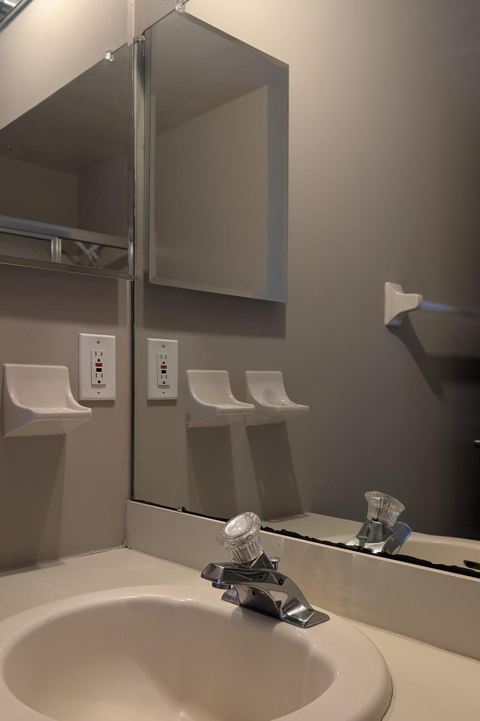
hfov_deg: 42.1
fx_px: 620
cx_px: 195
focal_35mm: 31
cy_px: 380
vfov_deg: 60.3
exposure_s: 1/75.4
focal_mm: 6.9
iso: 331
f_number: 1.68
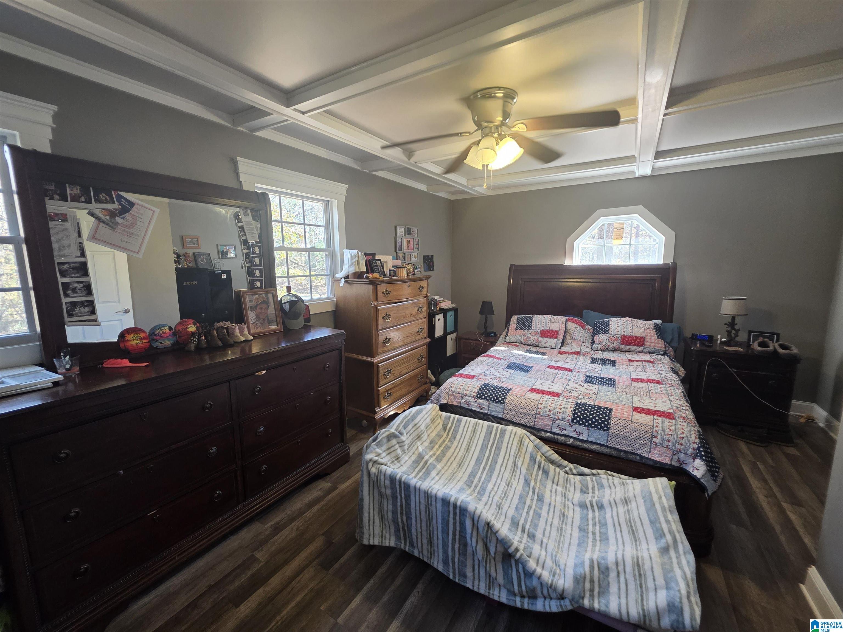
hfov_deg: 106.2
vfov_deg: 89.9
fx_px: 317
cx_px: 422
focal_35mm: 13
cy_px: 316
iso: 250
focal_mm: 2.2
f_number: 1.9
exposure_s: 1/60
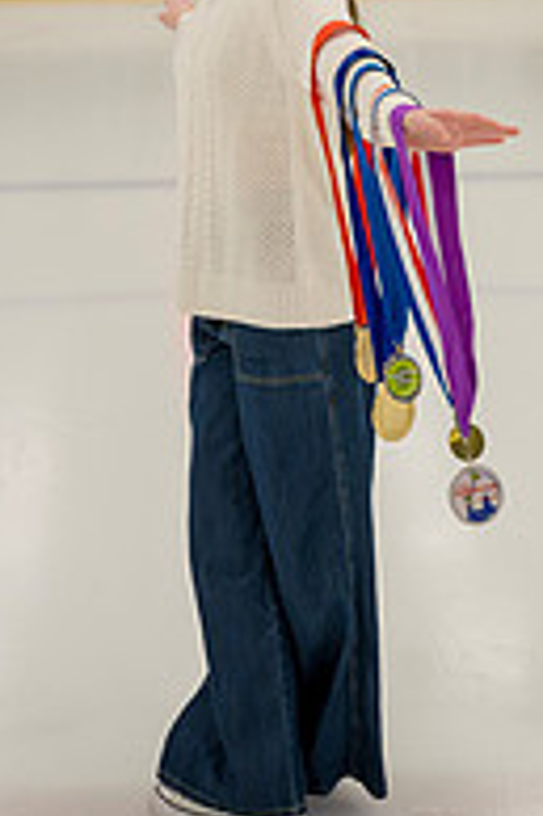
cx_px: 320
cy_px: 139
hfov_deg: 15.9
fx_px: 1949
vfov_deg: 23.2
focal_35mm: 86
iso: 3200
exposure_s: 1/250
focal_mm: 37
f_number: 8
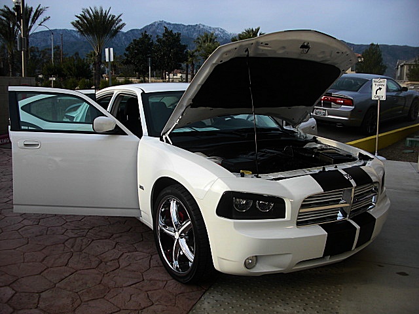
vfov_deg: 39.7
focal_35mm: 36
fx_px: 436
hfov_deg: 51.4
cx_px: 210
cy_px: 157
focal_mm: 6.3
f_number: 2.8
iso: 50
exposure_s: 1/320
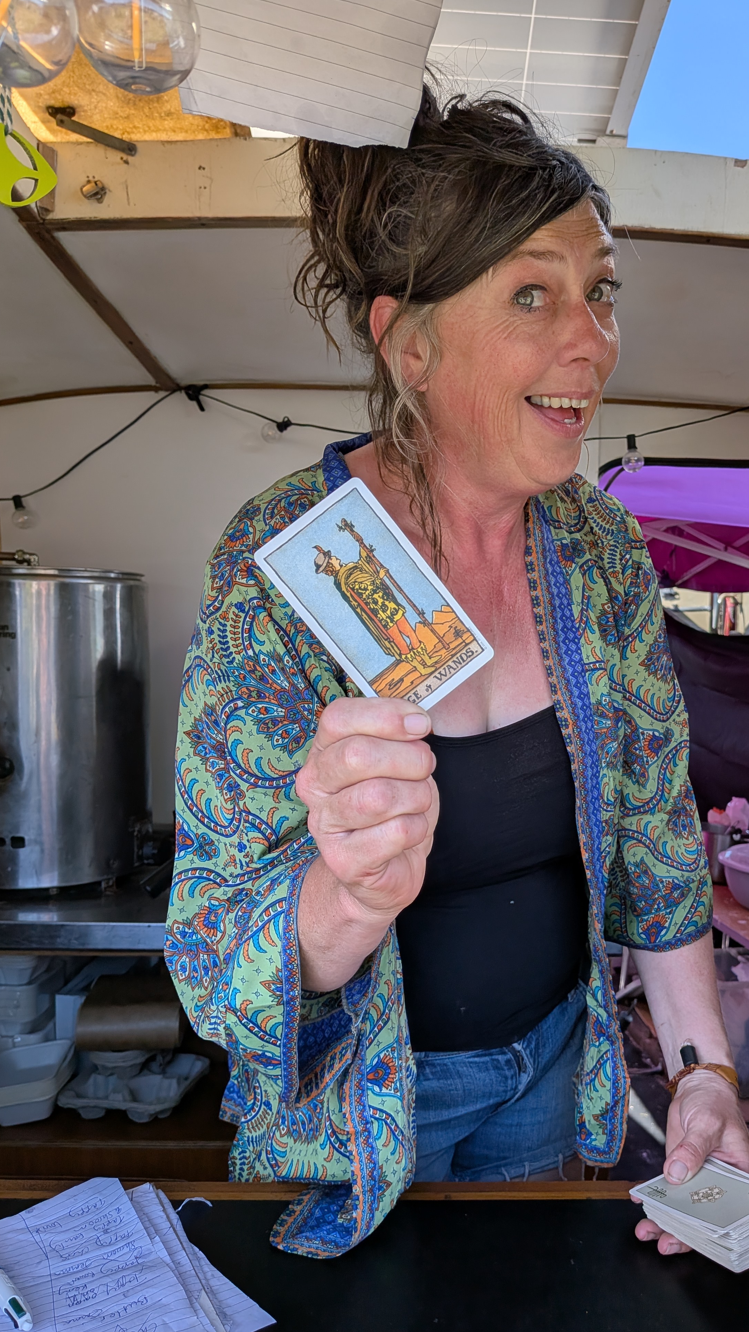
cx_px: 489
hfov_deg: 42.4
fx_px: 953
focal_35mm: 27
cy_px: 681
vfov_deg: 69.9
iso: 28
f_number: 1.7
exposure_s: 1/578
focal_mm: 4.53
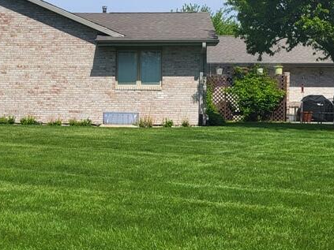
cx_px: 106
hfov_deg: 30.5
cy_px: 126
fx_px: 608
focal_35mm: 63
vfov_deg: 23.3
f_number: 1.8
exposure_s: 1/4222
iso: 40
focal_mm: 5.4
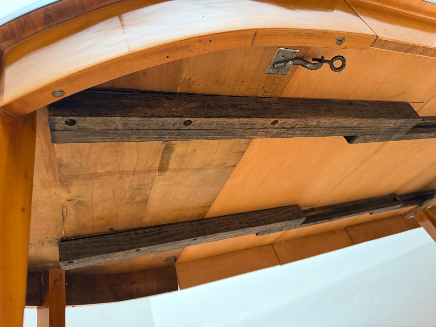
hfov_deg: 71.6
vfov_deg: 56.8
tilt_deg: +30.0
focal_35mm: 24
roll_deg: +21.3
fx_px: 302
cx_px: 218
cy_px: 164
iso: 500
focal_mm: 6.76
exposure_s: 1/60
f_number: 1.78
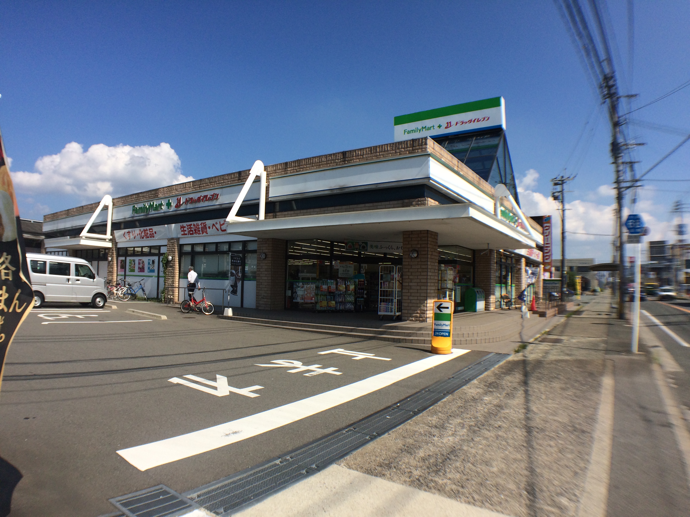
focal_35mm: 29
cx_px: 345
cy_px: 258
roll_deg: +0.7
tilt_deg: +5.2
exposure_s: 1/2933
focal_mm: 4.15
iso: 32
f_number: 2.2
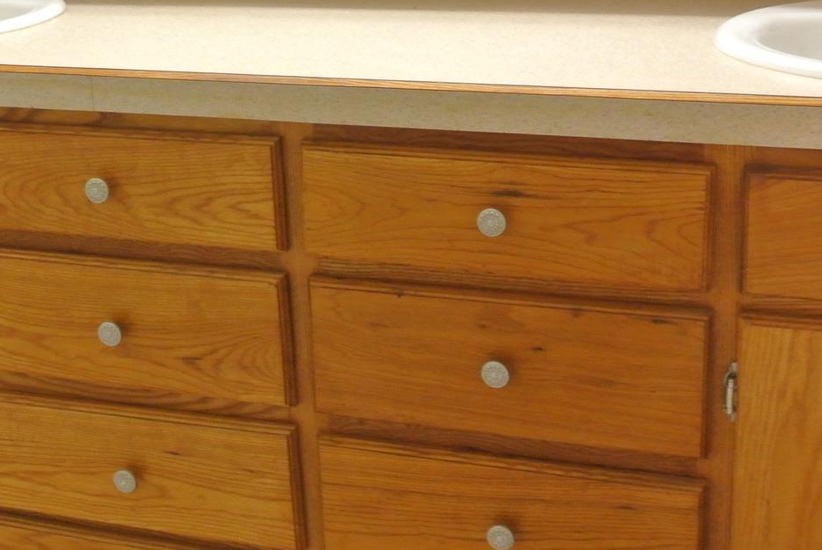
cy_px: 104
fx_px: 1440
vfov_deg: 21.3
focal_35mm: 63
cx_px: 253
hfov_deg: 31.5
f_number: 3.5
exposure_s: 1/30
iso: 800
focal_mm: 11
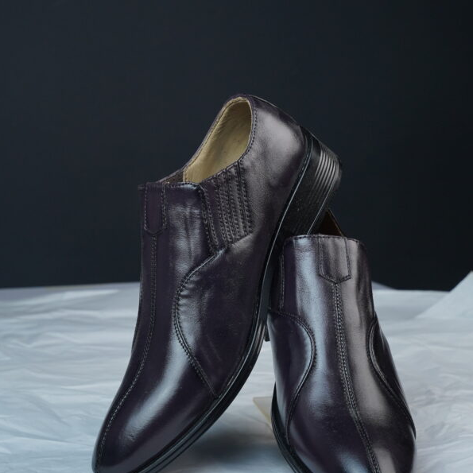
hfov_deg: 19.3
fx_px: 1391
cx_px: 236
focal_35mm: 90
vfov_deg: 19.3
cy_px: 211
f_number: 10
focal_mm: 70
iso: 1000
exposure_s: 1/100
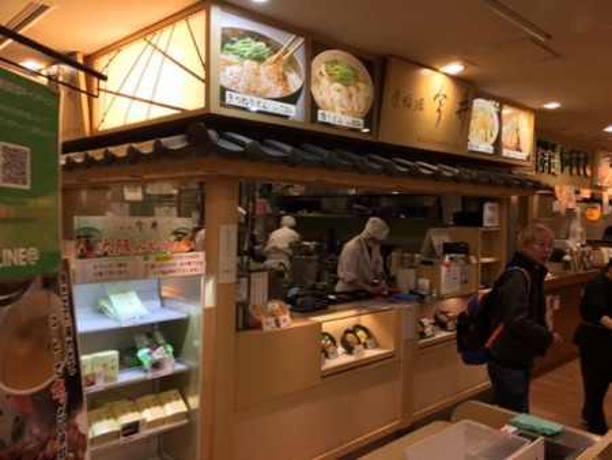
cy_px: 230
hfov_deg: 61.6
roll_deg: -1.4
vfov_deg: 48.3
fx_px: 513
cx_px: 306
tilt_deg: -0.5
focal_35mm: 29
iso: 40
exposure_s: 1/40
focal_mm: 4.15
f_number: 2.2
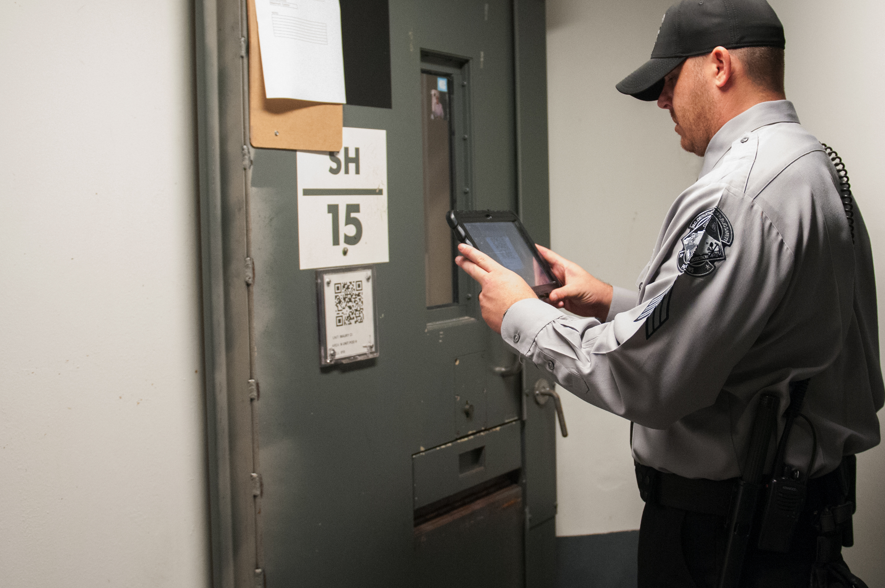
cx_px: 534
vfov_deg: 30.4
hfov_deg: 44.3
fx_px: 1080
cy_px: 260
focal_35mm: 44
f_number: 3.2
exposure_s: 1/160
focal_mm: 24
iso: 3200
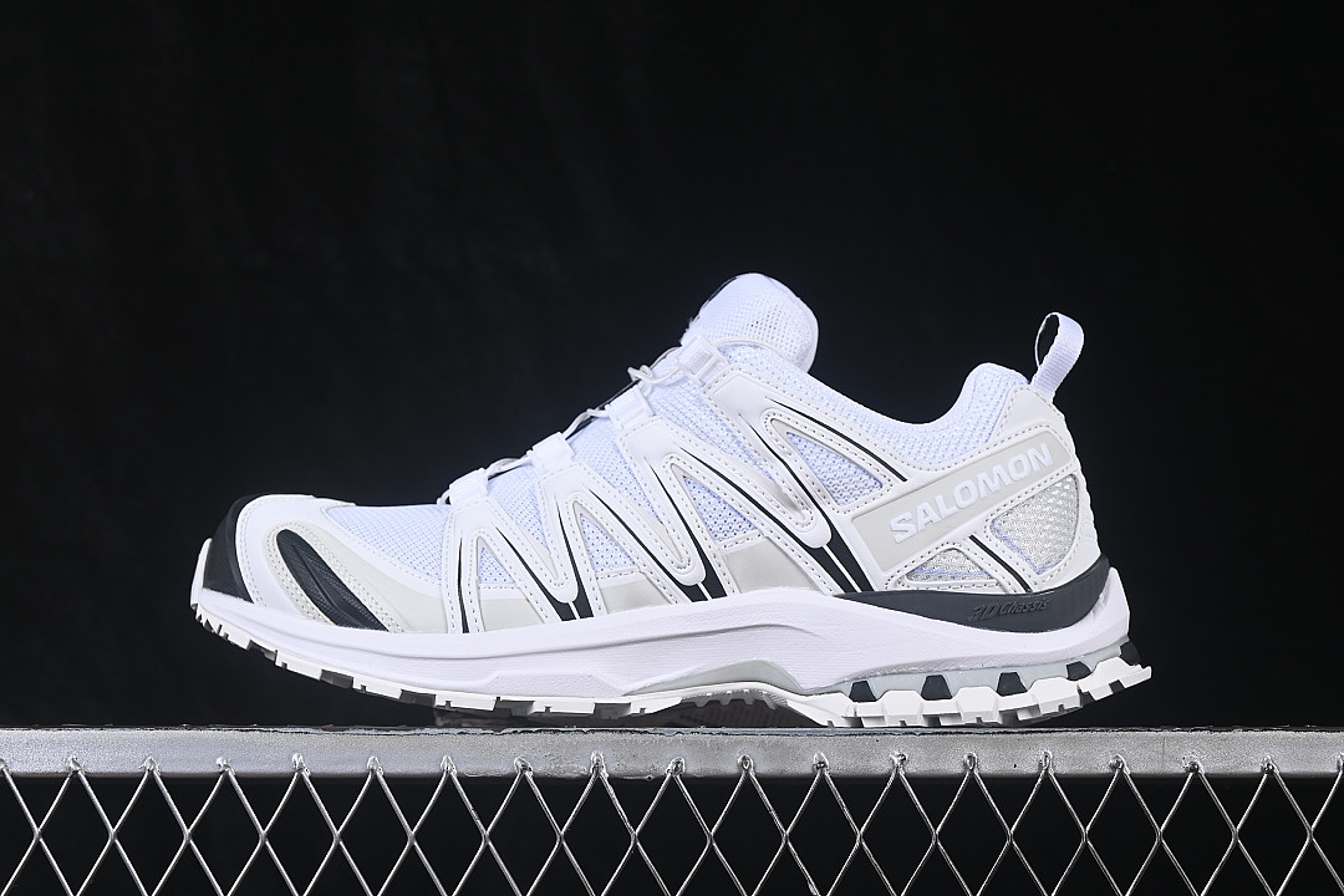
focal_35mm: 75
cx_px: 672
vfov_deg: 18.2
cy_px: 448
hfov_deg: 27.0
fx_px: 2800
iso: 160
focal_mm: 50
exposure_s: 1/80
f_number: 8
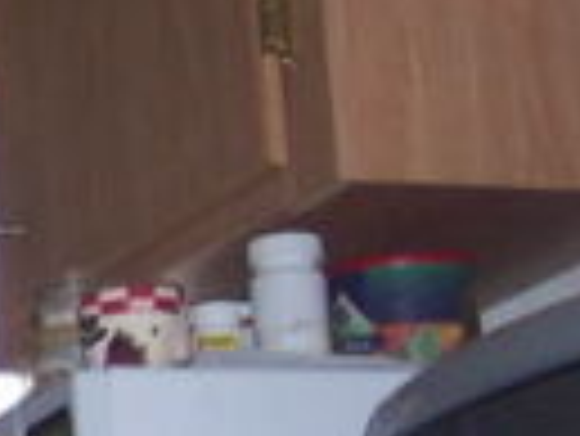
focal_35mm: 235
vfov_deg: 6.3
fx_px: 3941
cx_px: -497
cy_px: 582
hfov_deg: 8.1
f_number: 2.8
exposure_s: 1/30
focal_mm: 8
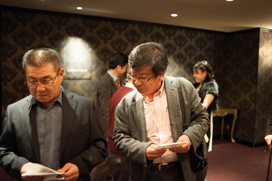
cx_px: 136
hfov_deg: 54.5
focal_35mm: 35
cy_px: 90
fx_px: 264
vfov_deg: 37.8
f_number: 2.8
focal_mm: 35
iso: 3600
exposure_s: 1/100
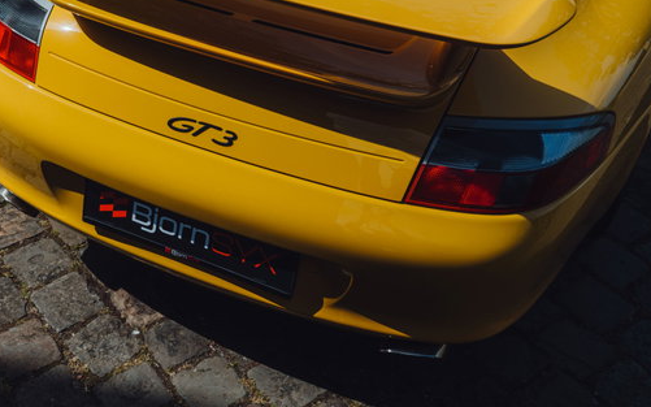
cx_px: 183
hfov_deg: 39.5
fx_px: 887
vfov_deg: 25.7
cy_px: 146
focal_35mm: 50
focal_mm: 32
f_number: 7.1
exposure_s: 1/200
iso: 100
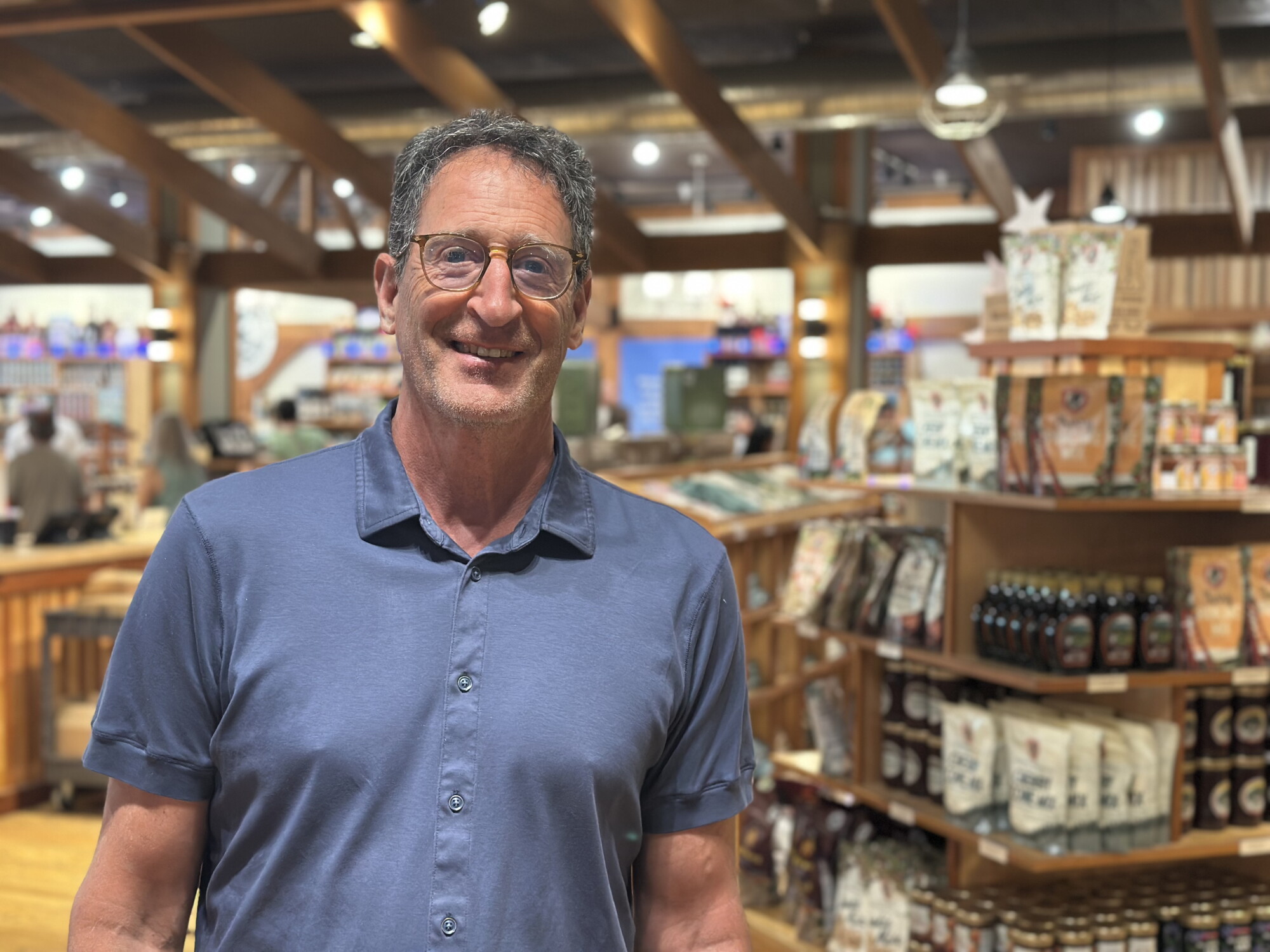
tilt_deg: -2.6
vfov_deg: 30.3
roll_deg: -0.4
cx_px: 635
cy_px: 476
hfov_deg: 39.7
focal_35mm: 48
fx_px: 1761
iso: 250
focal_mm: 6.86
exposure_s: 1/60
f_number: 1.78
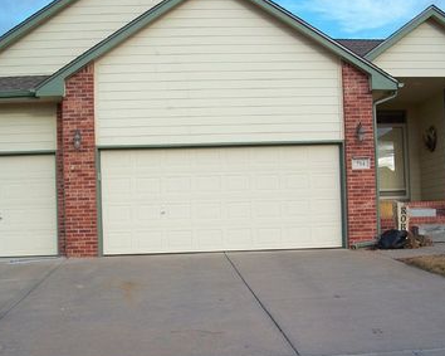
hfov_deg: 36.7
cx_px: 224
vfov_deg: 29.6
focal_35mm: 51
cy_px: 223
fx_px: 671
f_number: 2.8
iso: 64
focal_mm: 7.8
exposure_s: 1/400
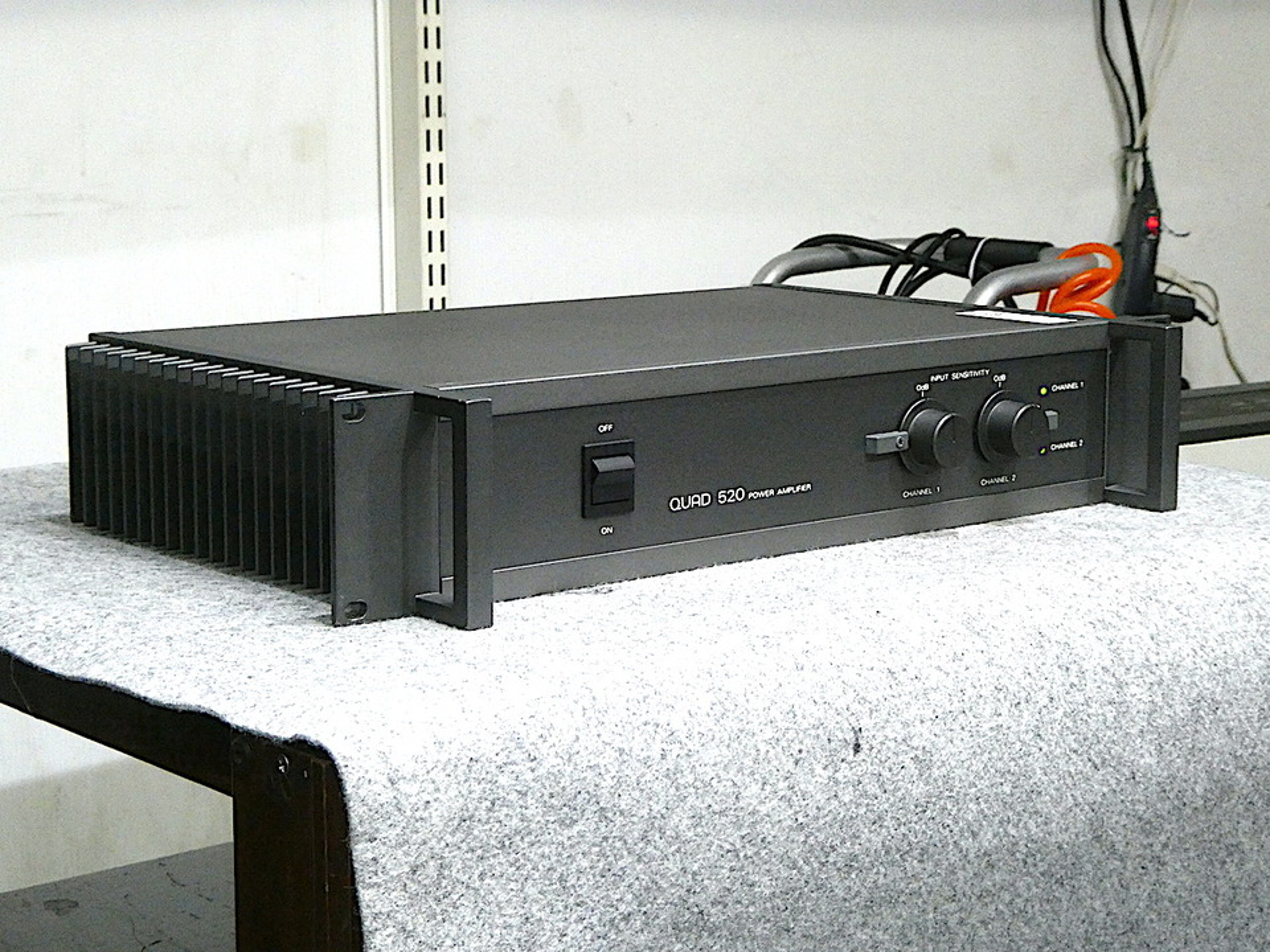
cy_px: 476
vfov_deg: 21.0
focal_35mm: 70
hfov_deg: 27.8
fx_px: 2568
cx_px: 635
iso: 1000
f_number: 4.5
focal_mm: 12.5
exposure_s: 1/80
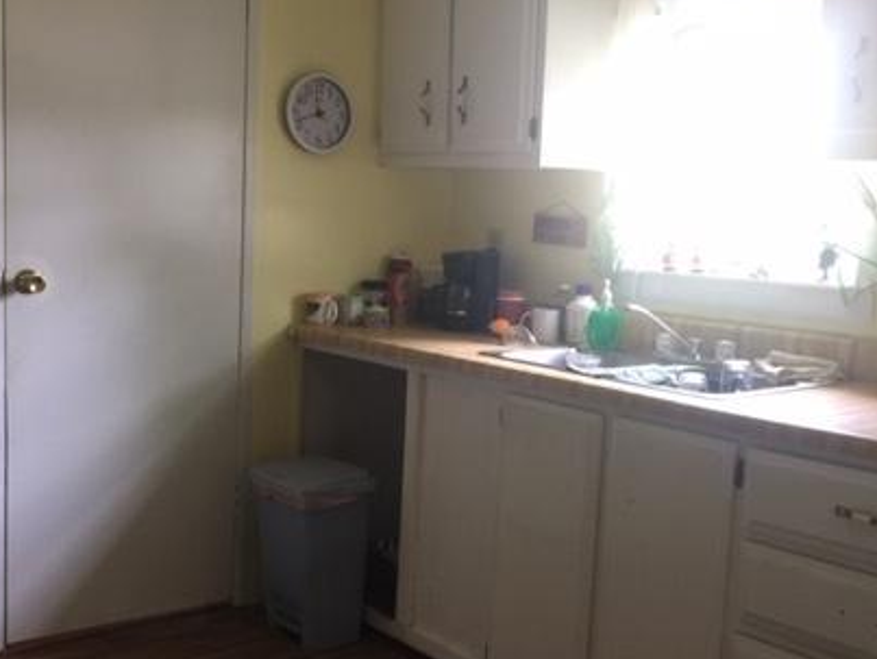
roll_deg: -3.5
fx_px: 1166
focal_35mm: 46
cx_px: 461
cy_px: 363
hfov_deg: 41.2
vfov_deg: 31.5
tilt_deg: -7.4
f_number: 2.2
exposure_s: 1/15
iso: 50
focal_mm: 4.15
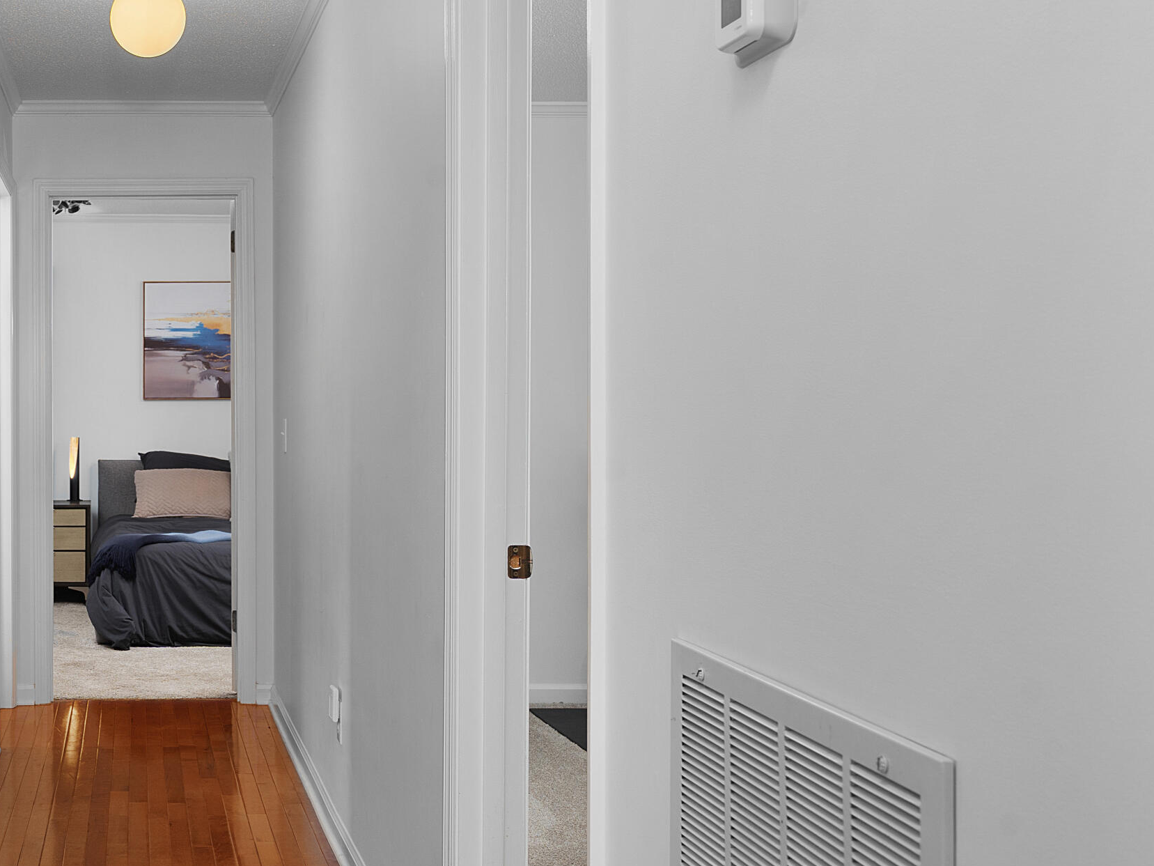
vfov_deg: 30.9
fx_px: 1567
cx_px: 150
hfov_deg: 38.1
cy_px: 407
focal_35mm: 47
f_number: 7.1
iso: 320
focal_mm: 27
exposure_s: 1/10
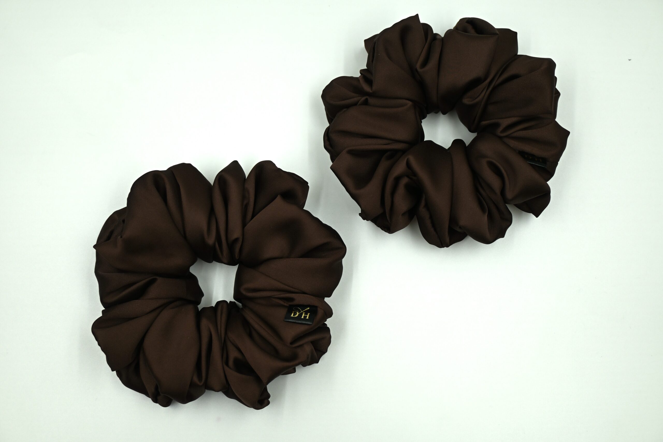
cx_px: 332
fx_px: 760
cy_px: 221
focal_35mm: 41
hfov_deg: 47.2
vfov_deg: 32.4
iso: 200
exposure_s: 1/160
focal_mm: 27.5
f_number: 4.5
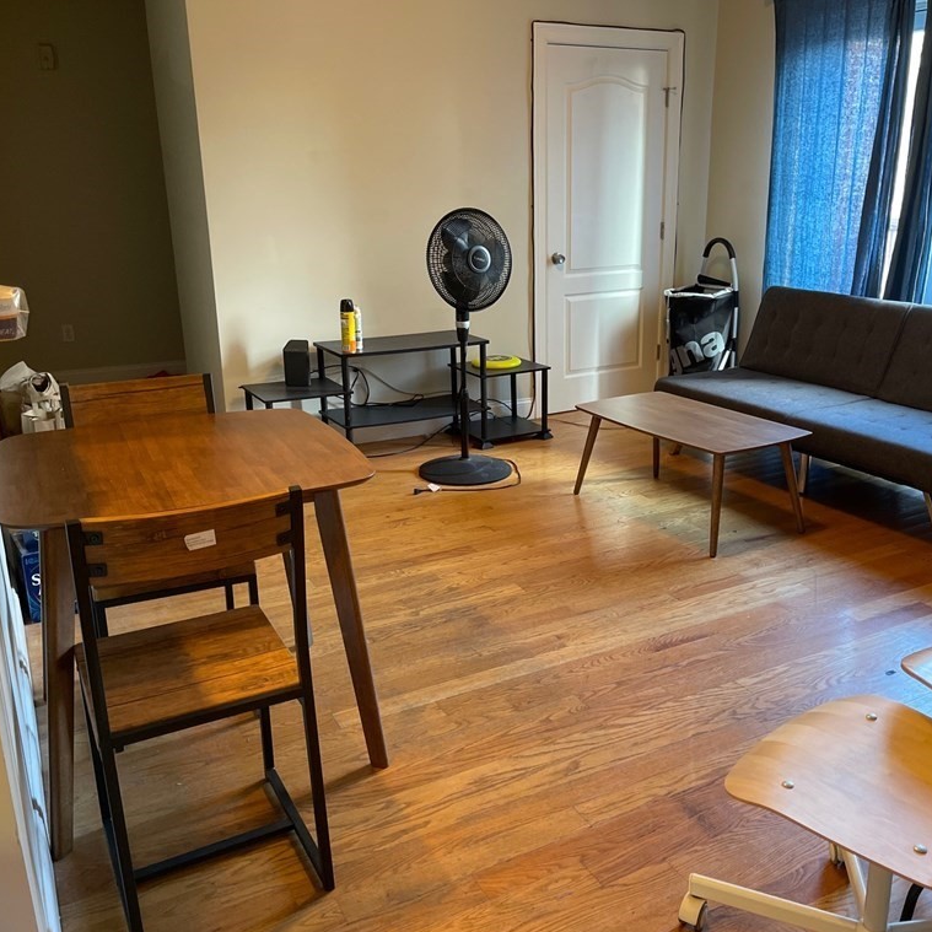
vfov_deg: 52.5
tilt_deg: -16.8
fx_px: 944
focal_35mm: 31
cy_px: 470
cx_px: 521
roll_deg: +0.5
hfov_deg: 52.4
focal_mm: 5.1
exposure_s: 1/60
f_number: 1.6
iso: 200
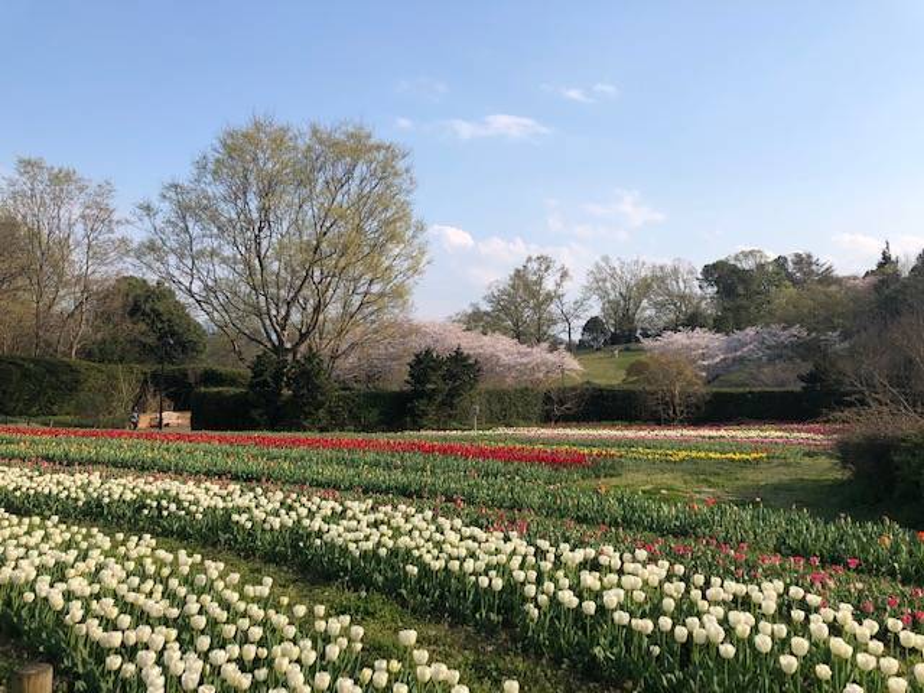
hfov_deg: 63.4
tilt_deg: +0.7
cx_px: 462
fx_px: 747
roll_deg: +0.0
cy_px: 346
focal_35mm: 28
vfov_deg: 49.7
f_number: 1.8
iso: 20
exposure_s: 1/1919
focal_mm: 3.99
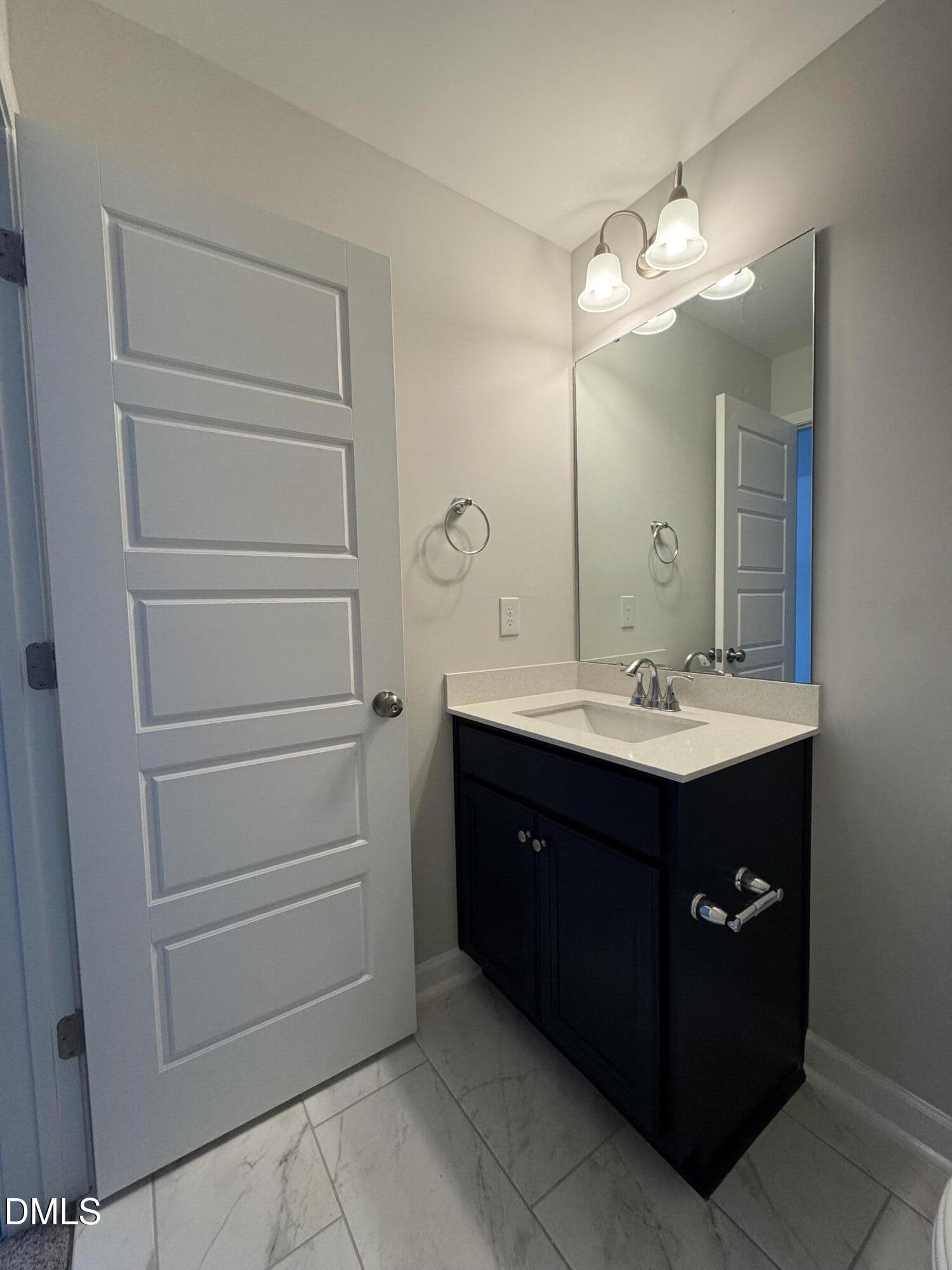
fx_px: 513
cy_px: 635
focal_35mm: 14
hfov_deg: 85.7
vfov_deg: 102.1
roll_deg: +1.3
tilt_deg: -3.4
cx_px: 476
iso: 250
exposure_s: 1/120
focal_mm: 2.22
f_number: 2.2
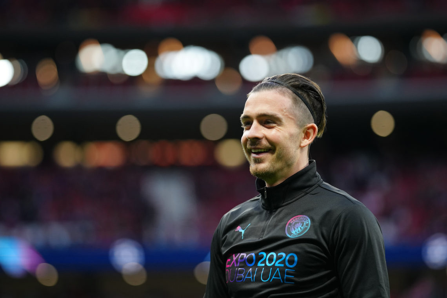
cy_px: 149
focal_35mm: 202
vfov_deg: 6.8
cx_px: 224
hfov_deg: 10.2
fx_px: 2508
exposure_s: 1/1000
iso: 640
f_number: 1.8
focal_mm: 135
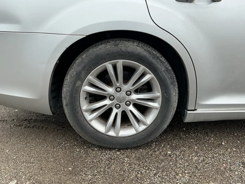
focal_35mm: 28
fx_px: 198
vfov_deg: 49.7
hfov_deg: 63.4
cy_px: 92
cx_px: 122
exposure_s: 1/586
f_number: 1.8
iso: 25
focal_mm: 3
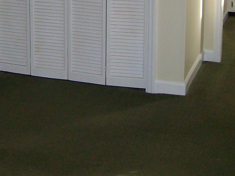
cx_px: 42
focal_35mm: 94
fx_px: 638
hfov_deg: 20.6
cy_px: -52
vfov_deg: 15.0
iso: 80
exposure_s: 1/64
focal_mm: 6
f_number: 2.7
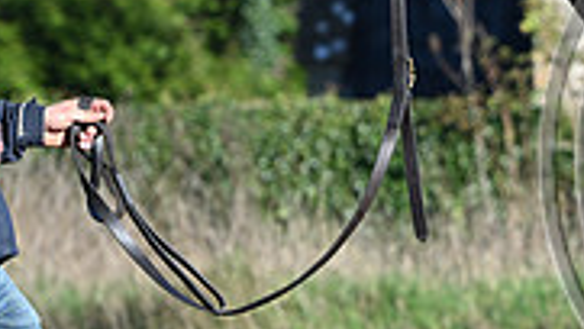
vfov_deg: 2.6
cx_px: 836
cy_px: 115
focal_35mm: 470
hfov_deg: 4.6
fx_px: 7281
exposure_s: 1/1250
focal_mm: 140
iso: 280
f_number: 4.5
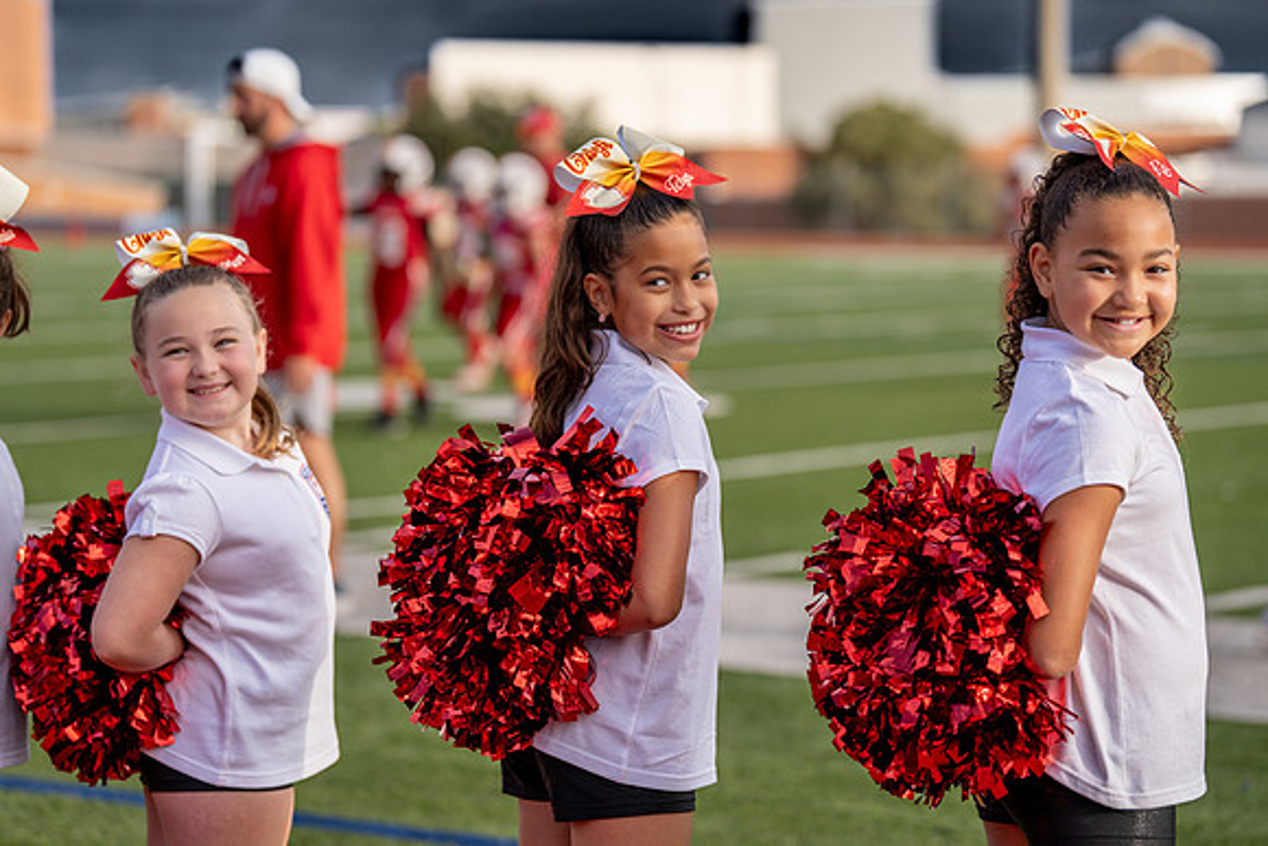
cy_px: 423
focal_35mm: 107
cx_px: 634
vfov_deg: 12.8
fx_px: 3781
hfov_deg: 19.0
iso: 200
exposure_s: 1/3200
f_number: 2.8
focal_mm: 105
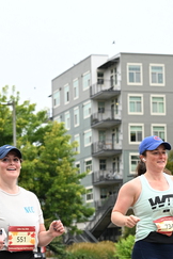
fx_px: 915
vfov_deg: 16.0
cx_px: 39
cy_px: 217
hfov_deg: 10.8
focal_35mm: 127
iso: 1600
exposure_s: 1/800
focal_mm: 56
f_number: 4
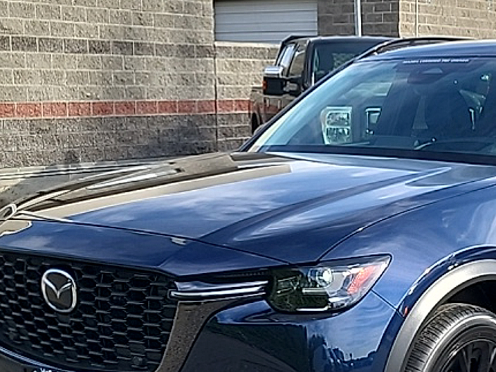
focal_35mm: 58
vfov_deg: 25.0
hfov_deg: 32.1
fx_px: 831
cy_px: 274
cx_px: 419
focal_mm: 5.4
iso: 50
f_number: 1.8
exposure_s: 1/1198
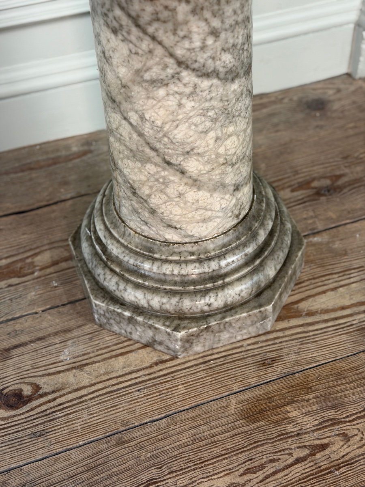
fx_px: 675
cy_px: 244
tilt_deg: -45.1
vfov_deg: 39.7
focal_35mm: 48
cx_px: 182
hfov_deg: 30.3
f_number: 1.78
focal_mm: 6.76
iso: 160
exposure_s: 1/50
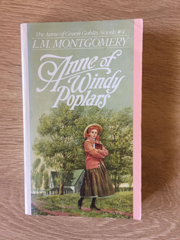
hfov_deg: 48.2
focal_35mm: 29
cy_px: 120
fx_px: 201
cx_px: 90
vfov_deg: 61.7
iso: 200
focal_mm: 4.15
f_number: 2.2
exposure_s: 1/33
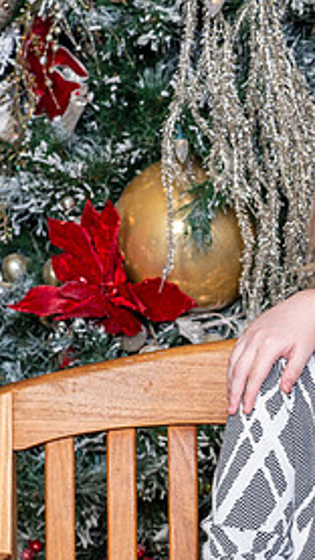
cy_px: 370
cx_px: 507
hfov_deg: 6.4
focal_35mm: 186
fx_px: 2759
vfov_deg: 11.6
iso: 400
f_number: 8
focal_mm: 85
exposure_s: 1/125
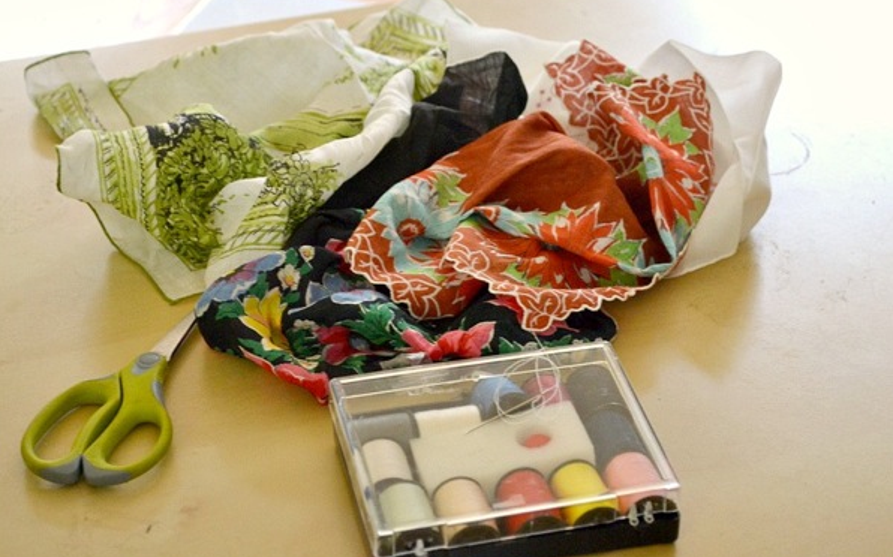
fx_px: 1873
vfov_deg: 16.9
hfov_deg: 26.8
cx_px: 448
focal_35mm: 77
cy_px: 278
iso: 1100
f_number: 7.1
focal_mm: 50
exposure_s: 1/30
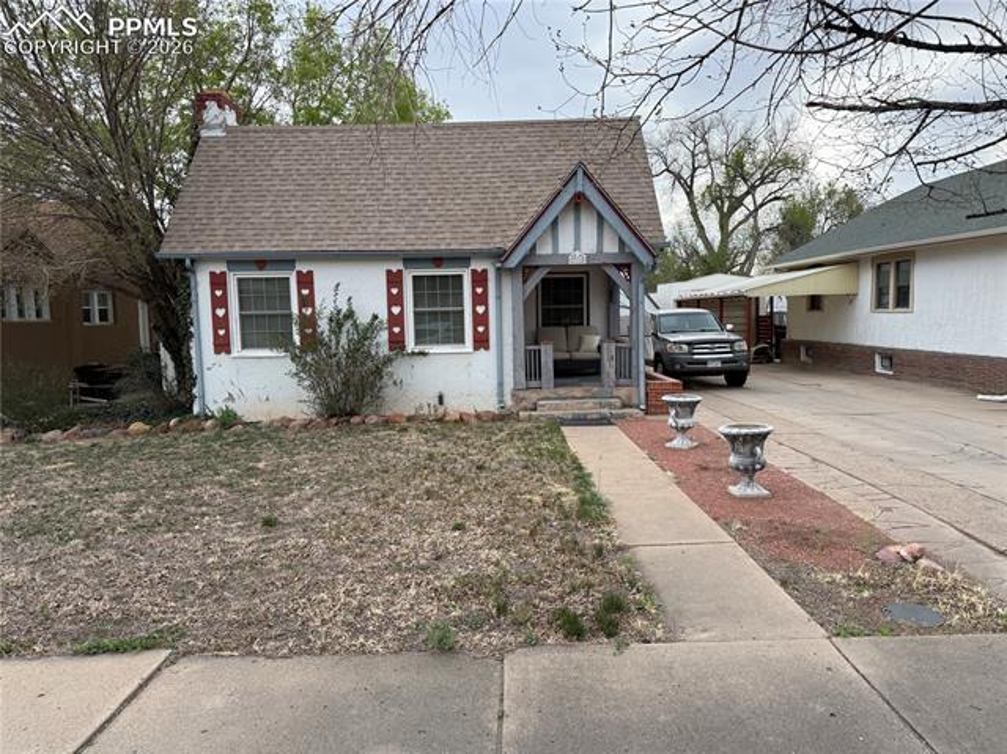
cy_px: 377
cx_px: 504
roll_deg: +0.9
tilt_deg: -5.2
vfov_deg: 56.8
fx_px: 698
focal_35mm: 24
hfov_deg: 71.6
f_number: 1.78
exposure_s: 1/1770
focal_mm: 6.76
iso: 100
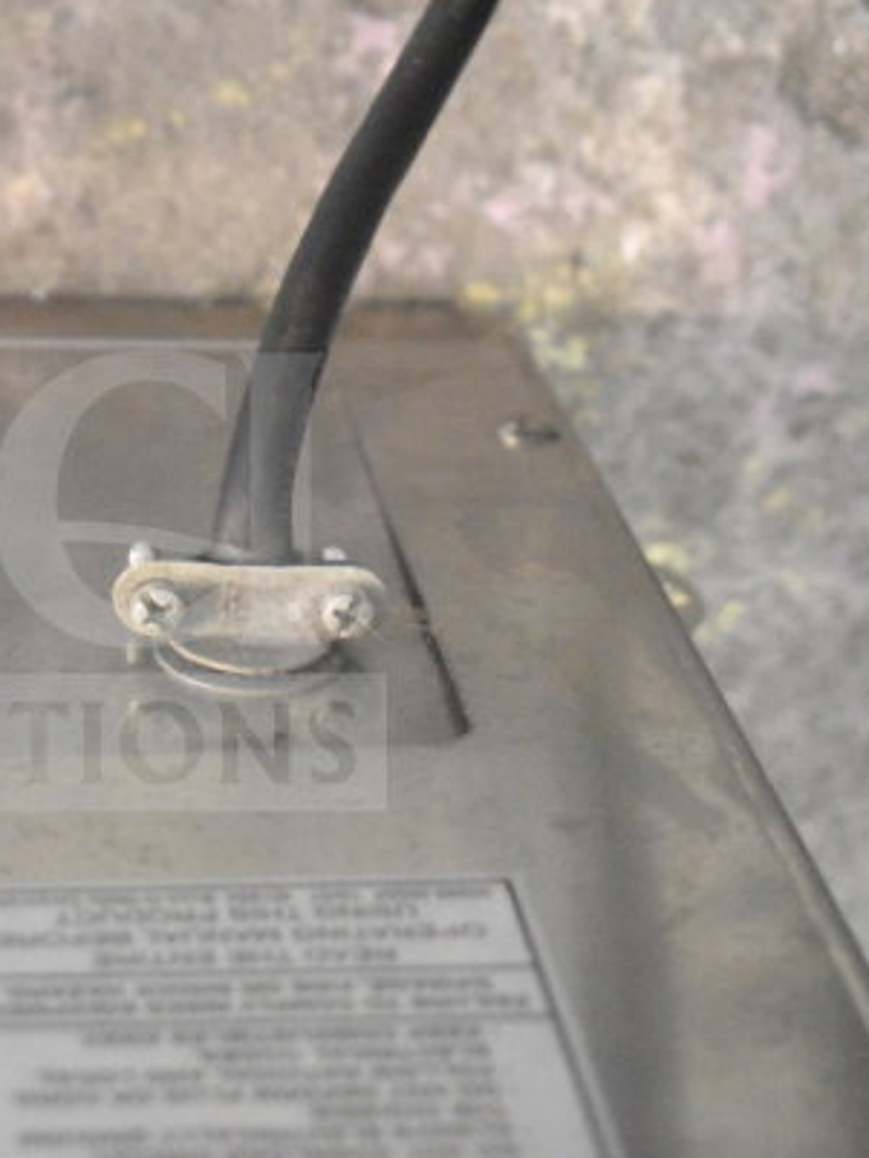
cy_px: 582
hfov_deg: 14.8
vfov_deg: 19.9
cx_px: 61
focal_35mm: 99
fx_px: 3303
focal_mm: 45
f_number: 5
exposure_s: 1/80
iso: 14400
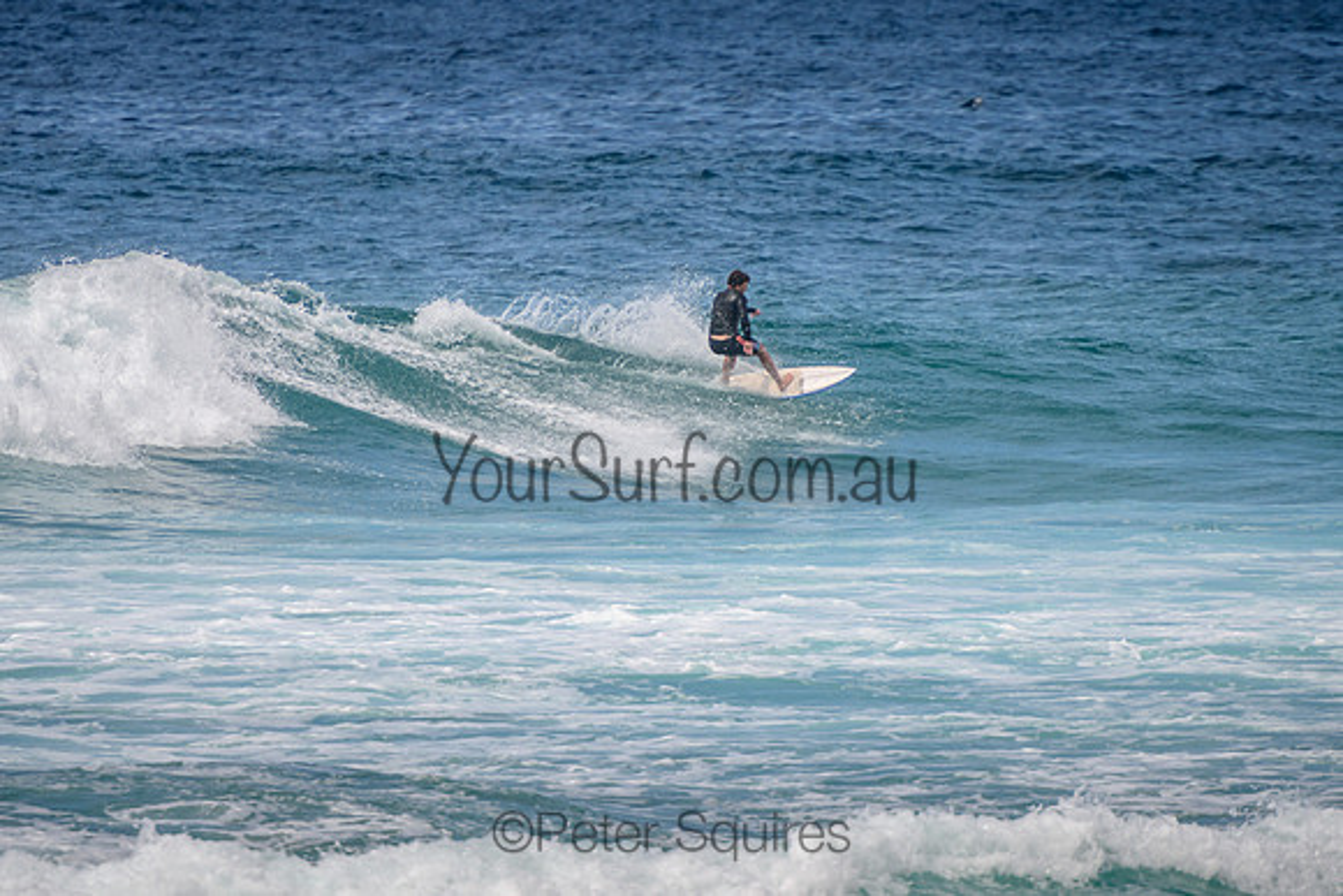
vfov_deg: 2.5
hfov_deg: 3.8
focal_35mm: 549
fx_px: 20497
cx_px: 645
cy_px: 355
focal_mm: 400
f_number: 5.6
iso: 250
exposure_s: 1/2000
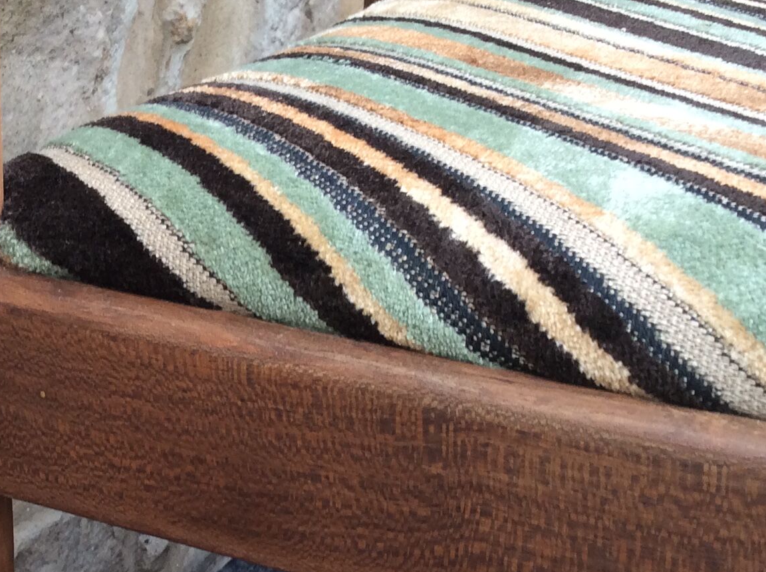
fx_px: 1591
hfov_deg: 26.8
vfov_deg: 20.2
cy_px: 438
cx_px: 215
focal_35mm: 72
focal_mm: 3.3
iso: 32
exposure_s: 1/33
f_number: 2.4
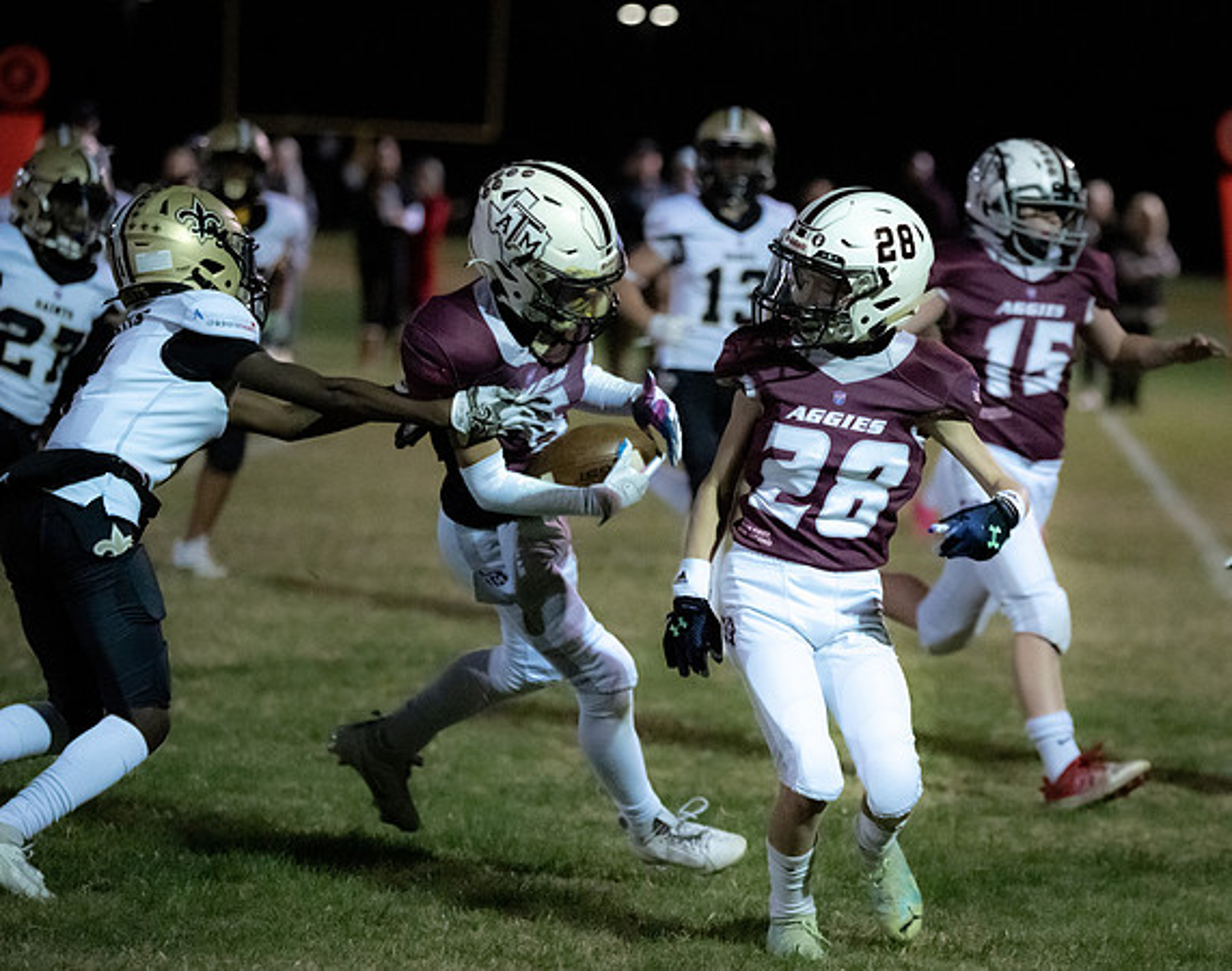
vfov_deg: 8.3
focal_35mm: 185
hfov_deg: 10.5
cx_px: 847
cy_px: 575
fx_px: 6700
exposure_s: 1/1000
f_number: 2.8
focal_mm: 132
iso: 12800
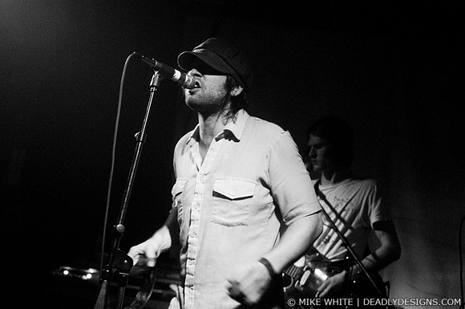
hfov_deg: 37.9
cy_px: 154
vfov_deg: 25.7
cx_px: 232
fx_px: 677
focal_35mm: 52
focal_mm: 35
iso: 1250
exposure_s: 1/30
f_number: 2.8
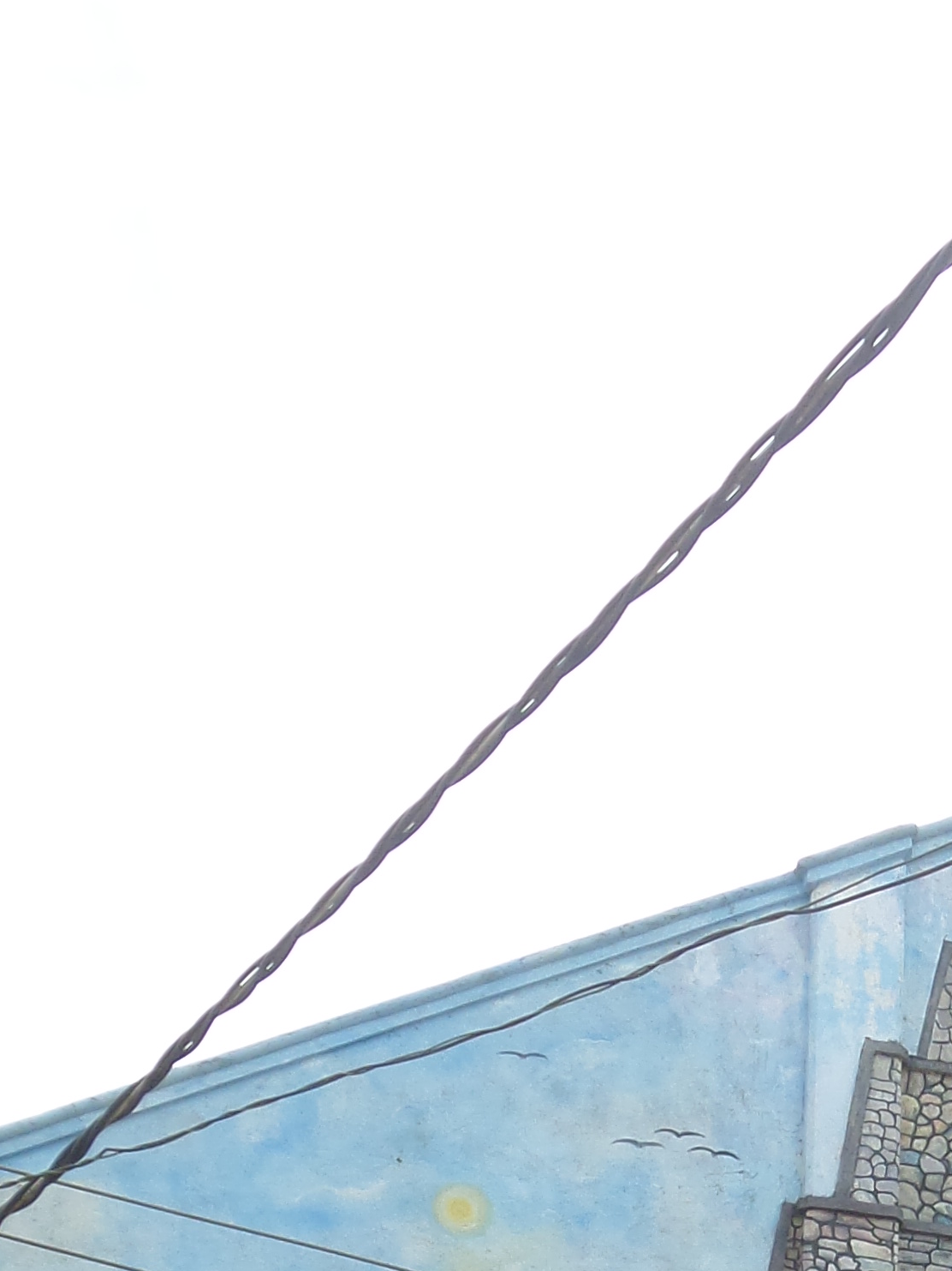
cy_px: 1754
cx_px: 1437
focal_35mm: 115
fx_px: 4218
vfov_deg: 16.0
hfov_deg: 12.3
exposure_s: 1/750
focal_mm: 6.7
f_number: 3.7
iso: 80
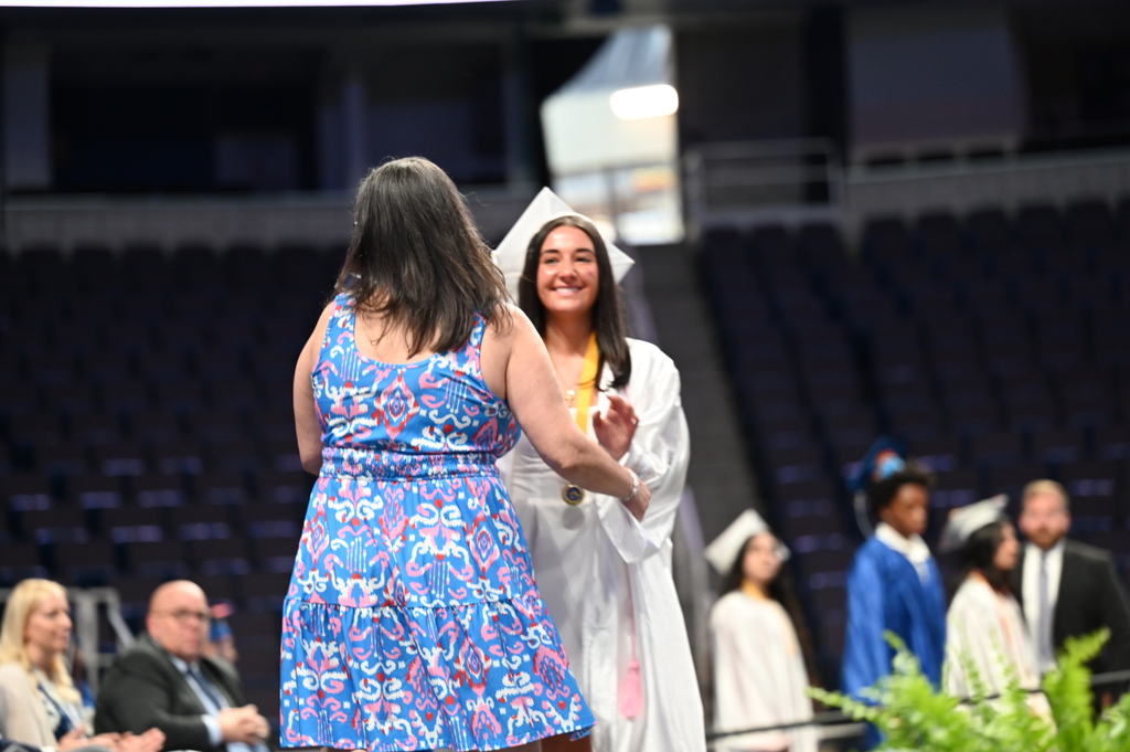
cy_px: 376
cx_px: 565
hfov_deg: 17.8
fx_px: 3607
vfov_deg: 11.9
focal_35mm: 115
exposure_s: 1/125
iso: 1600
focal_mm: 115
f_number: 2.8
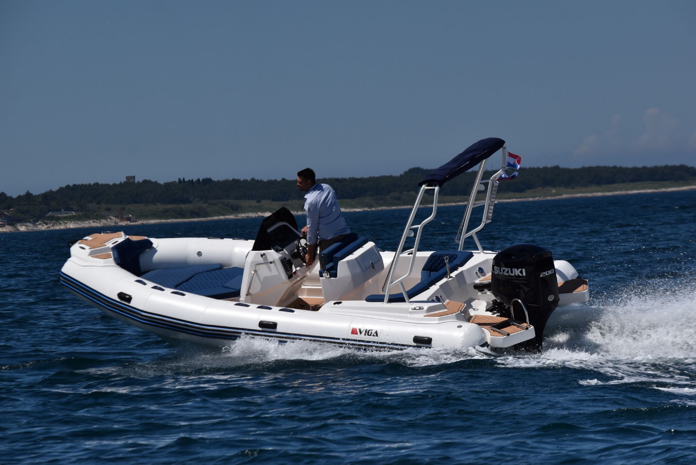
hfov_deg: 8.3
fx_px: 4786
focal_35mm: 248
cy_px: 232
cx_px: 348
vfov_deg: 5.6
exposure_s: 1/2000
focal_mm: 165
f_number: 8
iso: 280
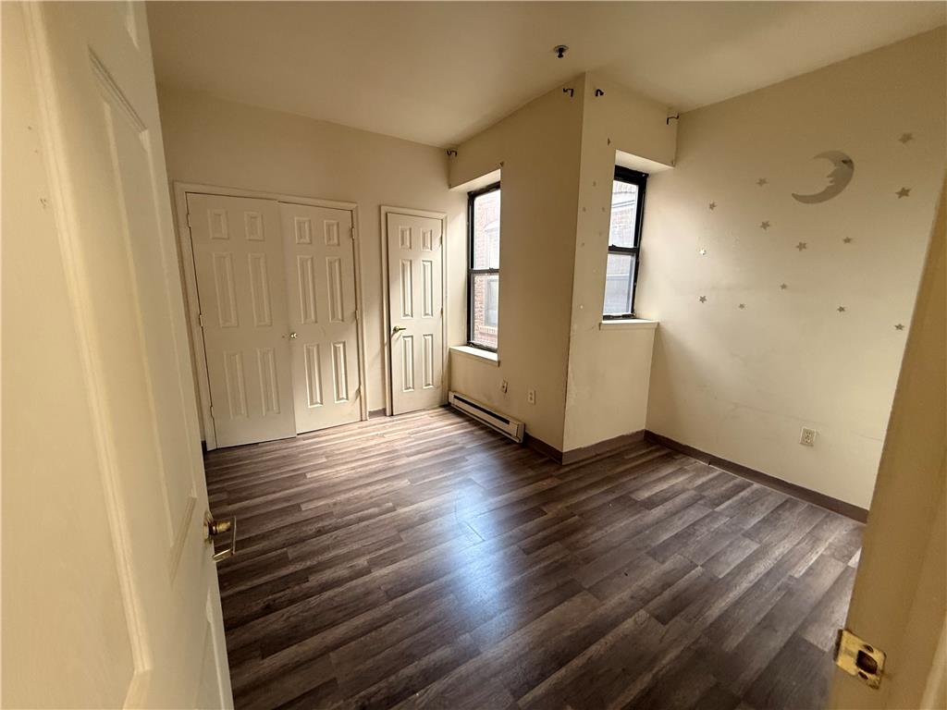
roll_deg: +0.1
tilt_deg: -9.2
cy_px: 355
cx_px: 474
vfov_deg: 85.7
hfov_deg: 102.1
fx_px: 383
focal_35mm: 14
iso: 250
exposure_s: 1/60
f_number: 2.2
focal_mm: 2.22
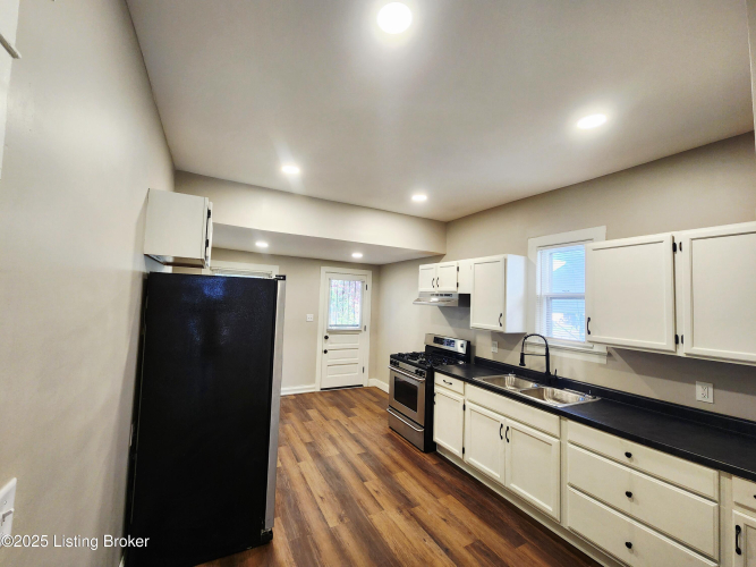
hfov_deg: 106.2
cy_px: 284
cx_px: 378
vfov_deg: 89.9
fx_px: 284
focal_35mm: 13
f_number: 2.2
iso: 160
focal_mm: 2.2
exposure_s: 1/60.2
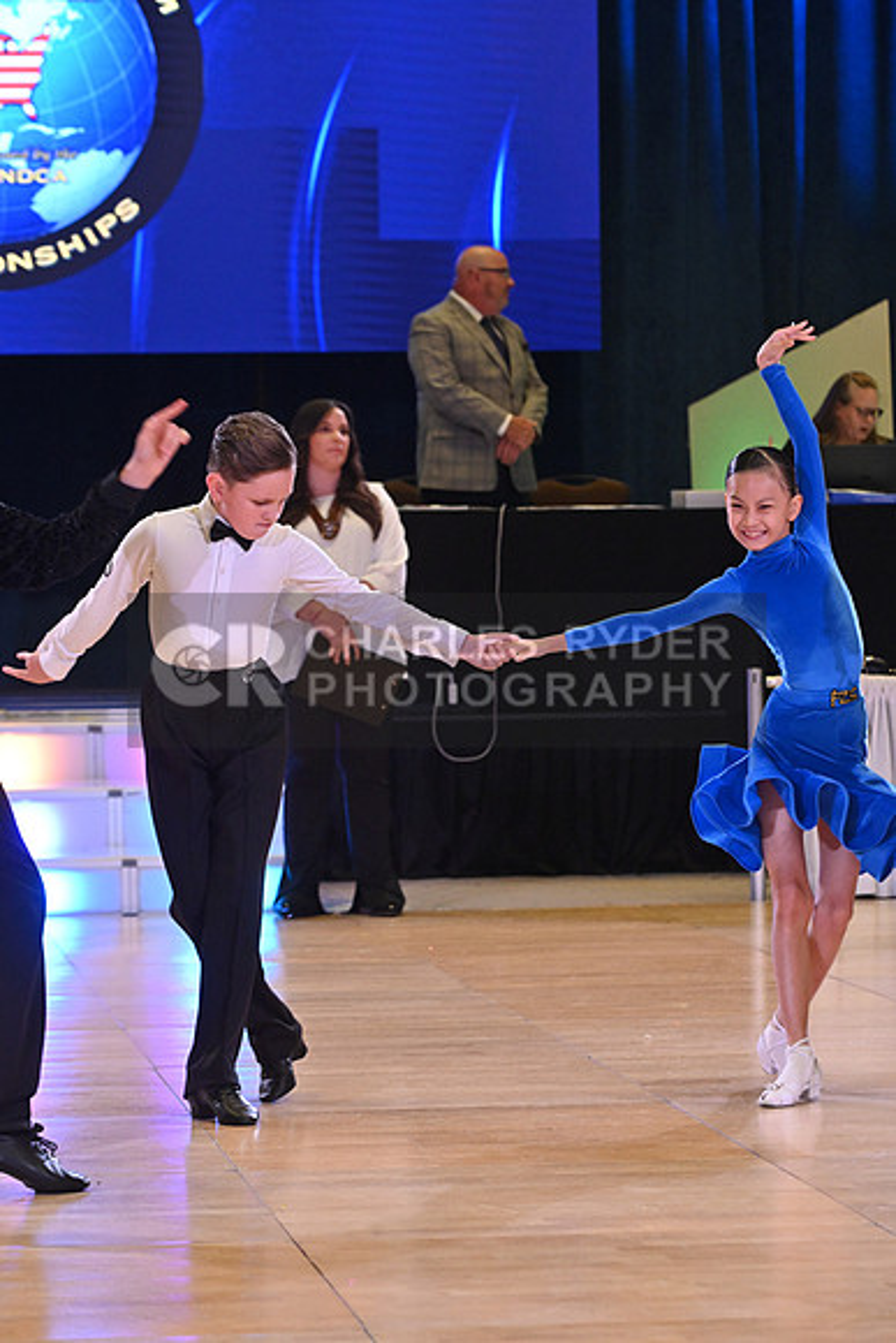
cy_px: 672
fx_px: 4850
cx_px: 448
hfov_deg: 10.6
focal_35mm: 130
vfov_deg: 15.8
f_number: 7.1
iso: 4000
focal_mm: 130
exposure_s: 1/400
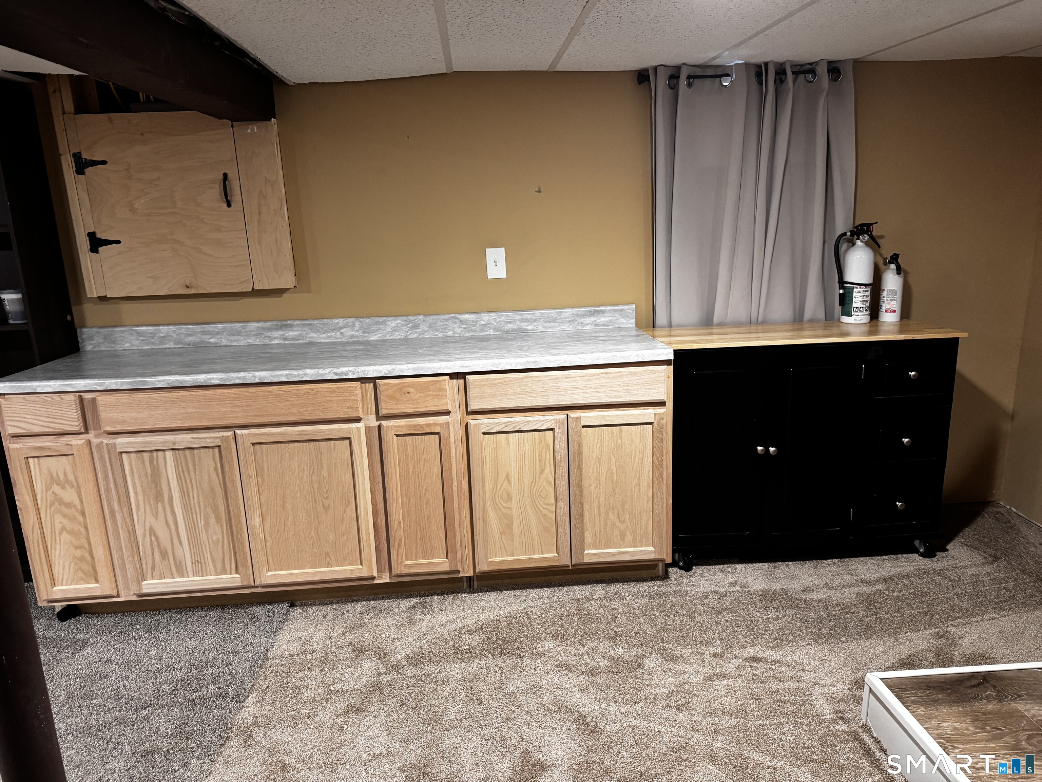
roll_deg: +2.6
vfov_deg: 56.8
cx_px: 521
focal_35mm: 24
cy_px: 391
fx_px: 722
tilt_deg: -13.5
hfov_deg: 71.6
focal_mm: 6.76
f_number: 1.78
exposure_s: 1/60
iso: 500
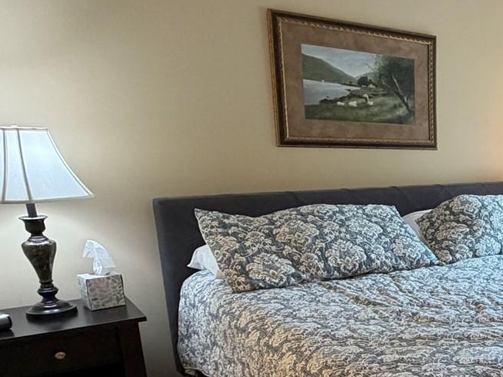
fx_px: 639
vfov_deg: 32.3
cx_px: 628
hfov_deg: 33.4
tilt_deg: -15.5
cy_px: 281
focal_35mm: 44
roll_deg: -3.5
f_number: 2.2
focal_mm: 2.22
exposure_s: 1/60
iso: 250
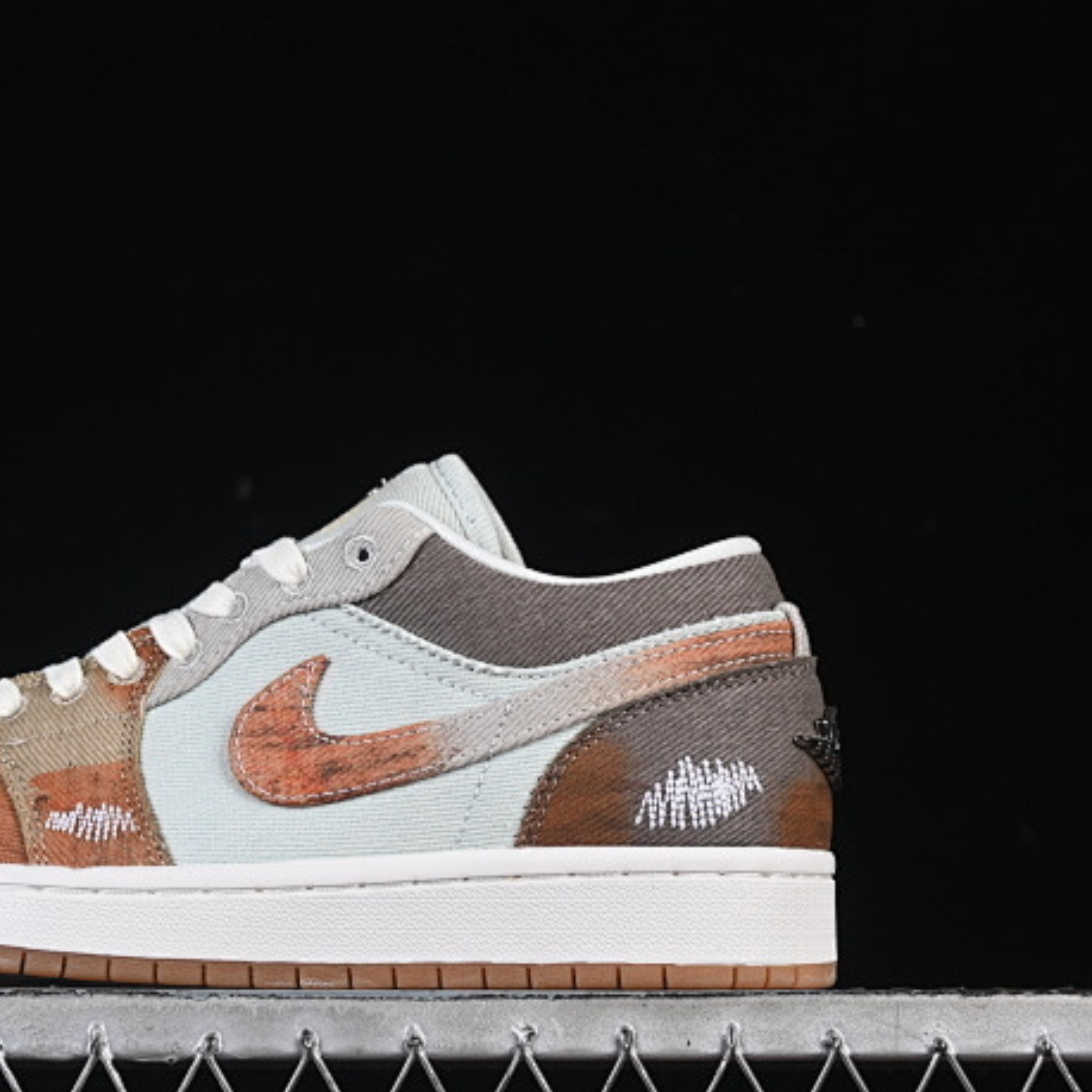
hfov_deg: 15.6
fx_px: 3962
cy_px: 596
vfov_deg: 15.7
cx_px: 240
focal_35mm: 111
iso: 160
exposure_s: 1/80
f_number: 8
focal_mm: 50
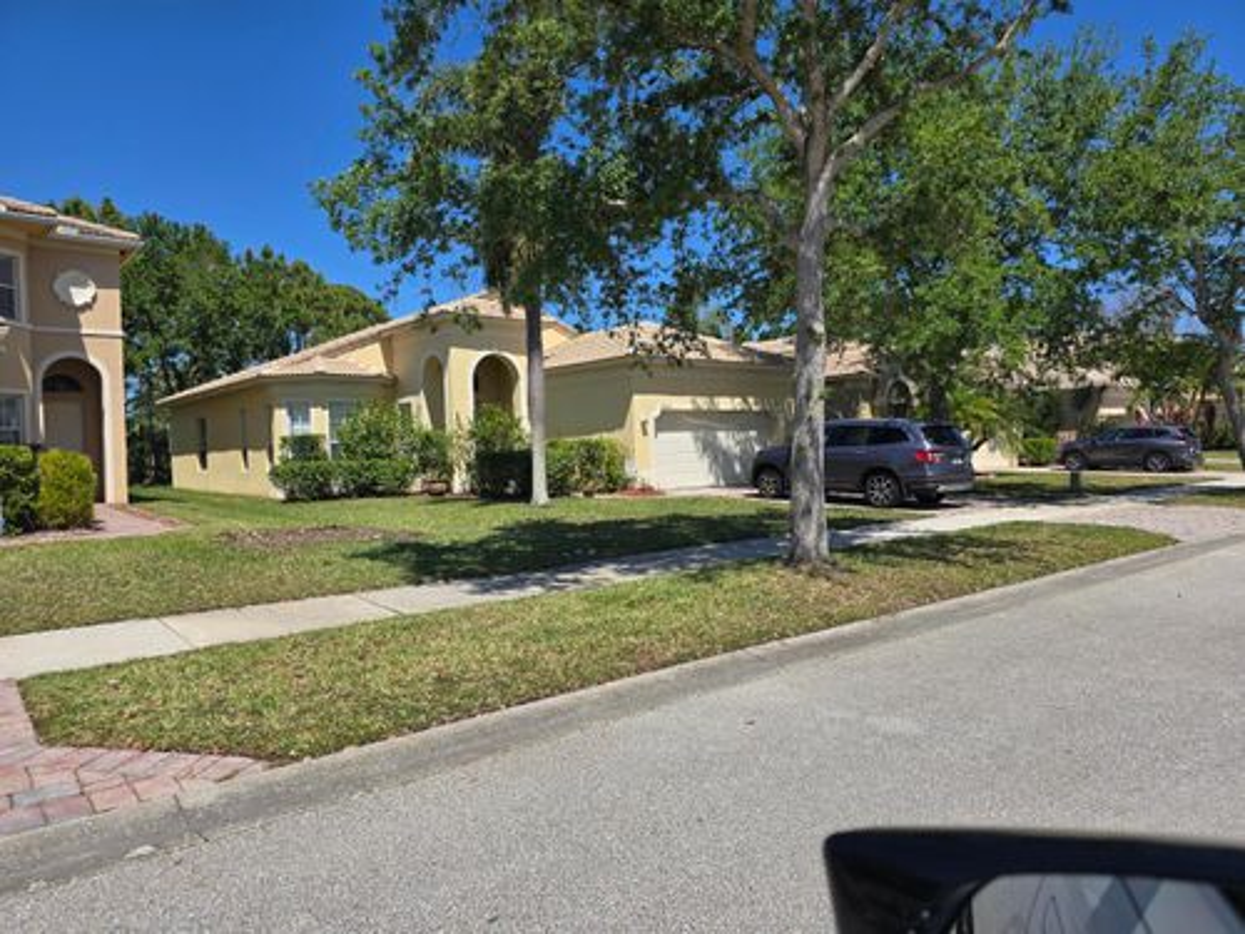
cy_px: 467
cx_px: 622
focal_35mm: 23
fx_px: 827
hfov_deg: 73.9
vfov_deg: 58.9
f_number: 1.7
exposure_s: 1/1016
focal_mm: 6.3
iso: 12
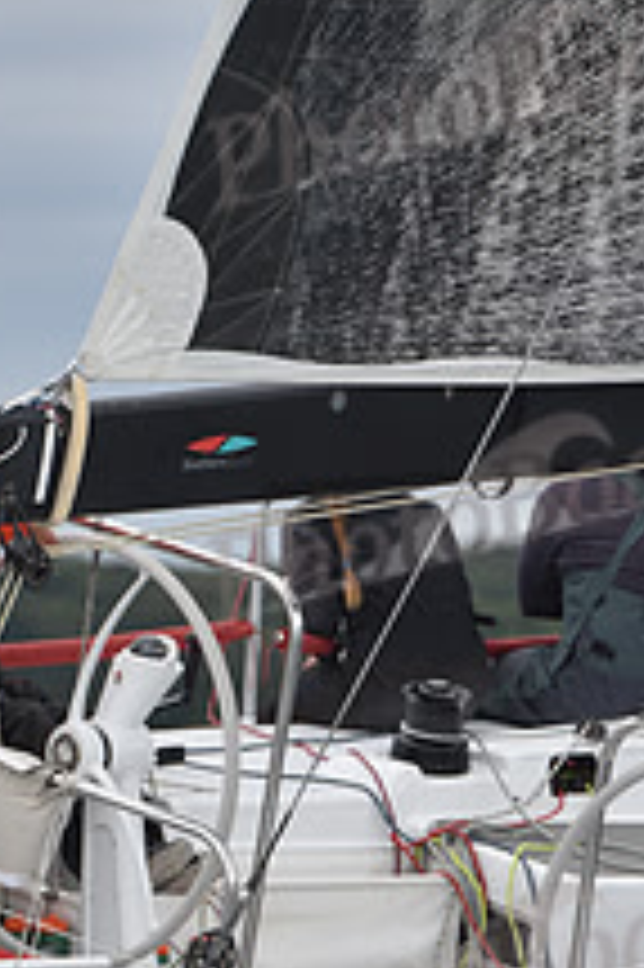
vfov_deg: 3.8
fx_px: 14512
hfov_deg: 2.5
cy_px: 806
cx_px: -25
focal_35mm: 540
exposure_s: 1/1000
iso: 400
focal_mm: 200
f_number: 5
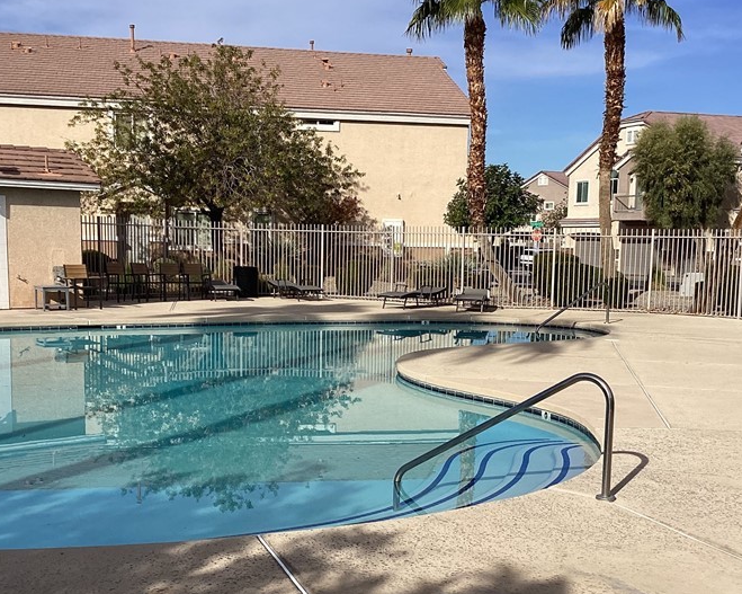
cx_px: 368
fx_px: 1032
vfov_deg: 31.9
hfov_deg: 39.5
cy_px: 373
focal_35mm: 47
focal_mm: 3.3
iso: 25
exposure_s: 1/2146
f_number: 2.4
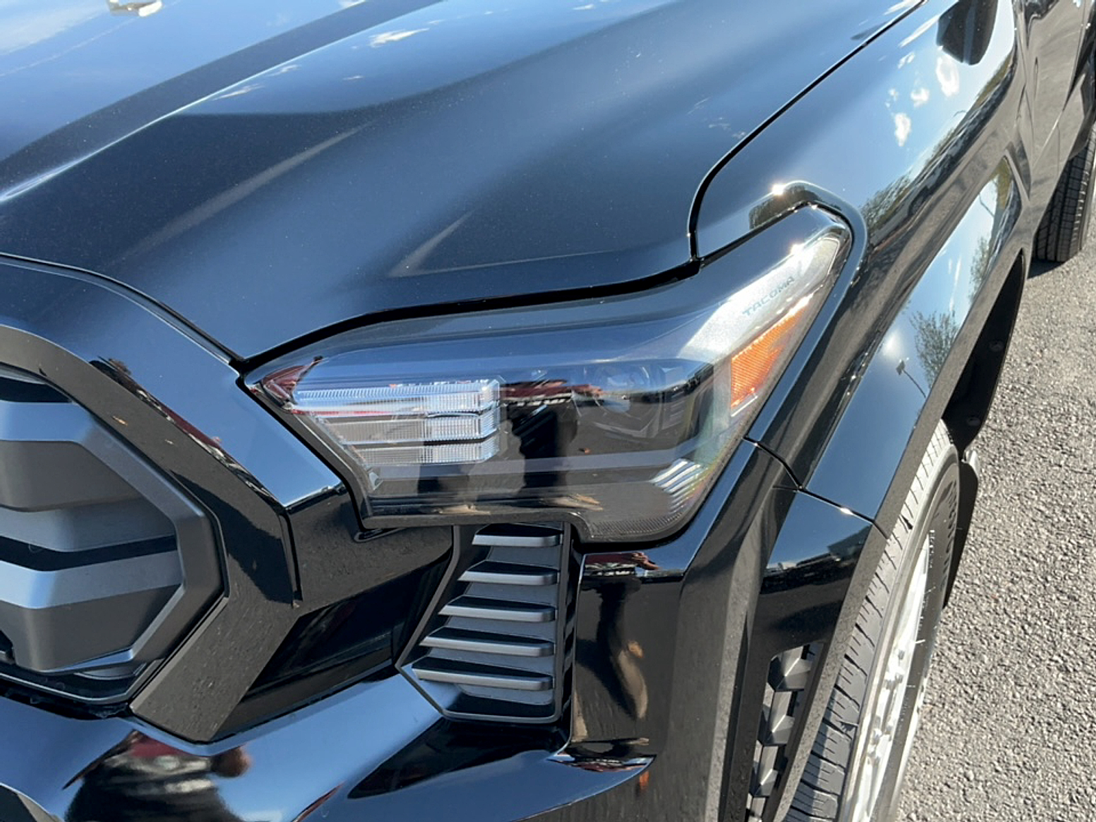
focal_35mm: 30
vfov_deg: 46.8
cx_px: 548
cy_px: 411
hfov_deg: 60.0
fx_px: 950
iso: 20
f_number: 1.8
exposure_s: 1/198
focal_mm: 3
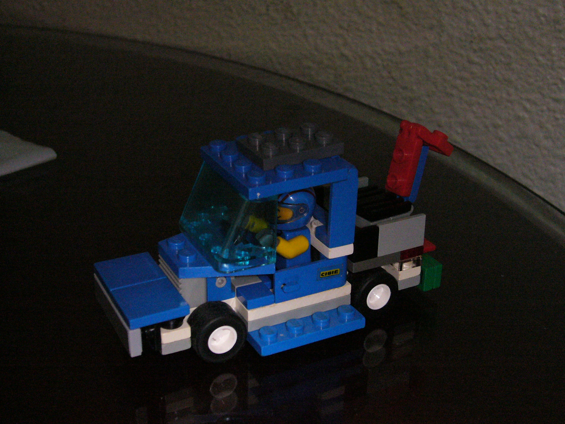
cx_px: 282
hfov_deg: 38.2
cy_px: 212
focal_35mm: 50
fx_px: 816
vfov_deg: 29.1
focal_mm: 8.3
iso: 400
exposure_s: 1/60
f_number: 3.3
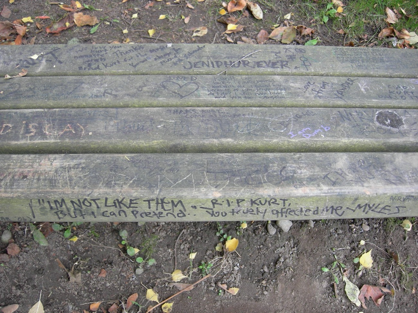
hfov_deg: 51.4
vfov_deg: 39.7
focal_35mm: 36
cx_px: 209
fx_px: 435
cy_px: 156
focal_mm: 7.5
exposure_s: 1/36.3
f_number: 2.7
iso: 64
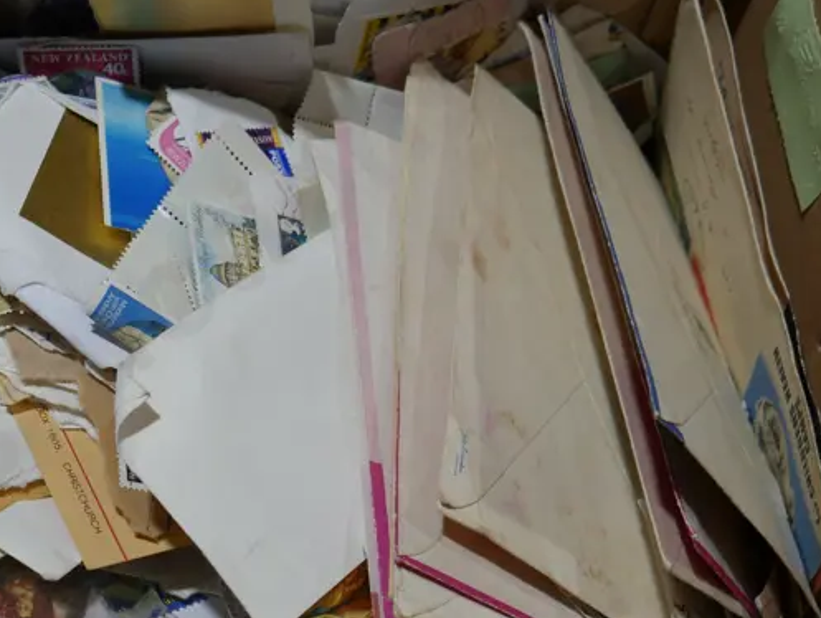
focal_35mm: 70
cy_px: 341
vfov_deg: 21.0
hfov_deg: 27.0
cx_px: 119
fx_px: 1662
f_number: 4.5
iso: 200
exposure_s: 1/125
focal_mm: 17
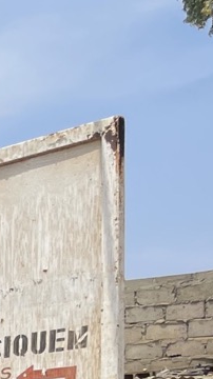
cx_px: -602
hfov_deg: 7.3
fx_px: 1268
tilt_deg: +1.0
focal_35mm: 126
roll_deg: +0.7
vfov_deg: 16.2
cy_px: 491
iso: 32
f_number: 1.6
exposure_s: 1/2817
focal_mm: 4.2
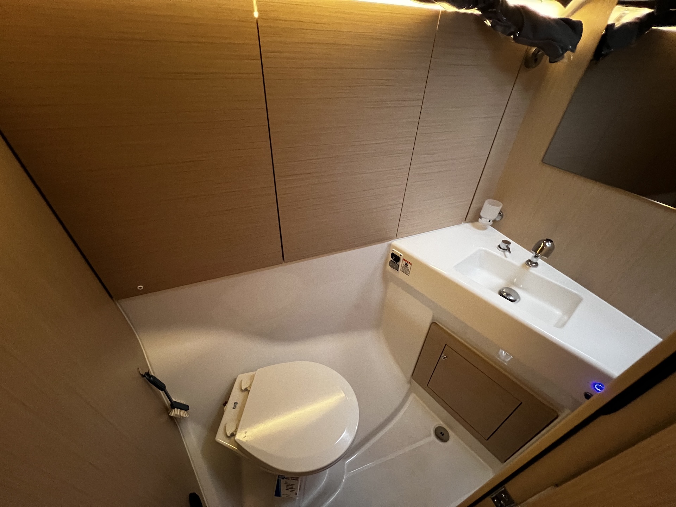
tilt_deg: -37.2
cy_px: 254
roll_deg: -2.6
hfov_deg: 106.2
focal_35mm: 13
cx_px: 338
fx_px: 254
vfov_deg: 89.9
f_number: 1.8
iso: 1000
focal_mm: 1.57
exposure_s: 1/60
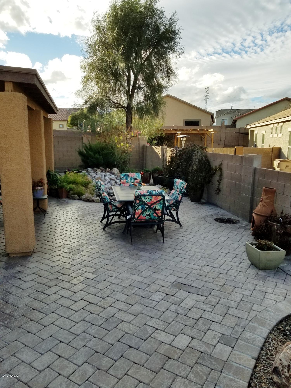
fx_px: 291
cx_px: 146
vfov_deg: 67.3
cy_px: 194
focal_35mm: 26
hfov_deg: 53.1
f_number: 1.7
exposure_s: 1/1825
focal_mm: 4.25
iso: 50
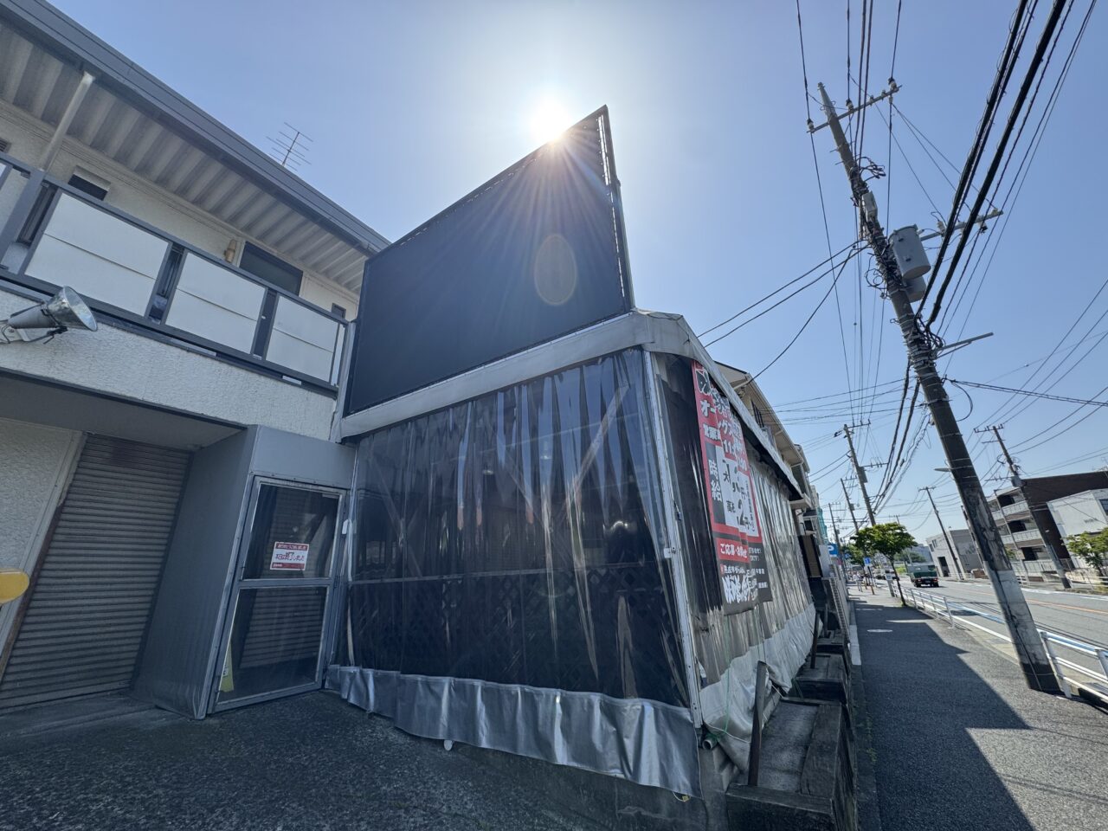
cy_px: 416
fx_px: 448
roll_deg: +2.6
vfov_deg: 85.7
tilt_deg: +23.3
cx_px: 554
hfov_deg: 102.1
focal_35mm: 14
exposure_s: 1/1277
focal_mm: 2.22
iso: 40
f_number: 2.2
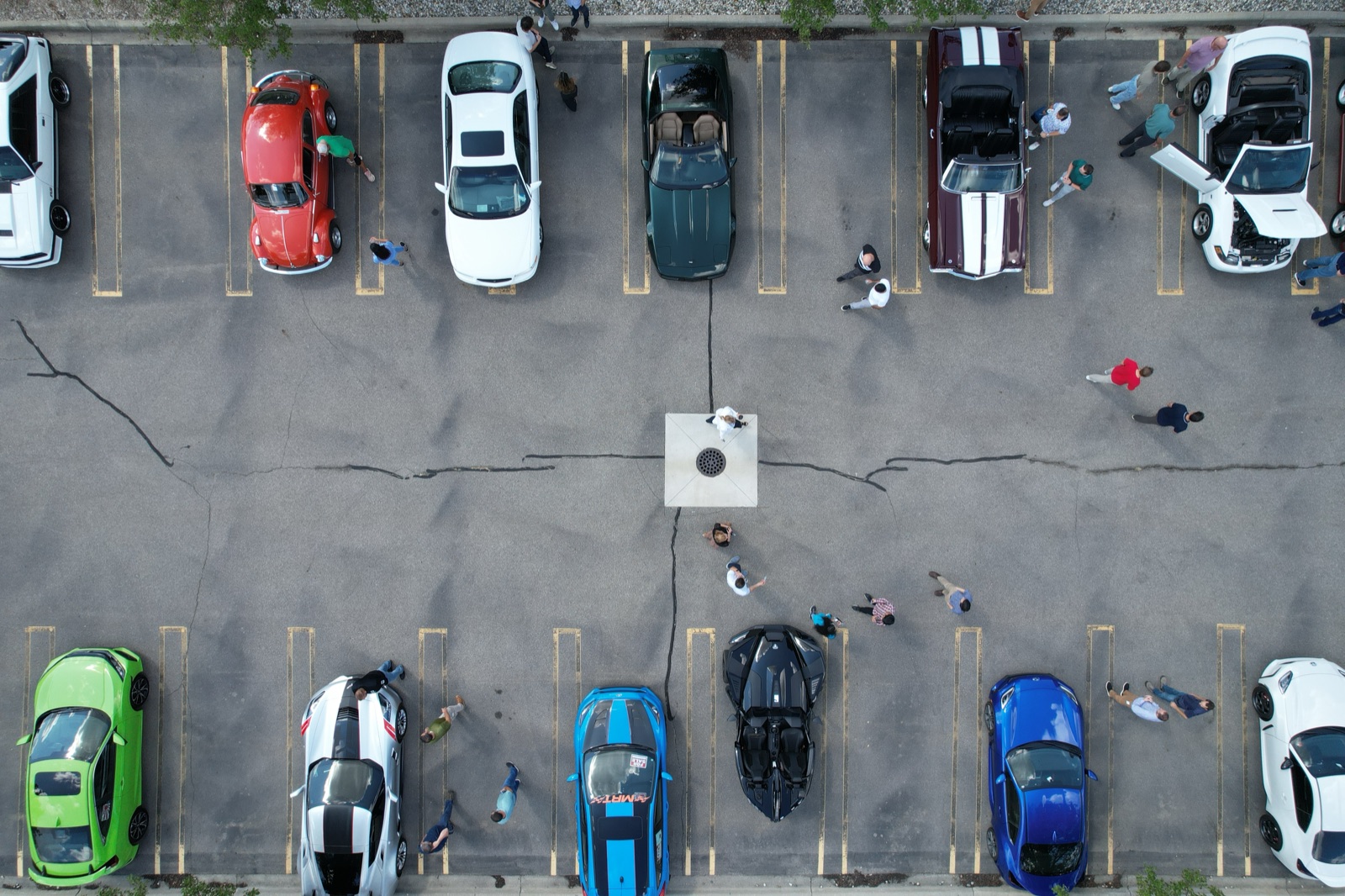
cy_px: 448
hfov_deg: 78.6
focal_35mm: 22
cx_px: 672
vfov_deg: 57.2
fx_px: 822
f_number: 2.8
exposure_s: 1/725
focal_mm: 8.38
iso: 100
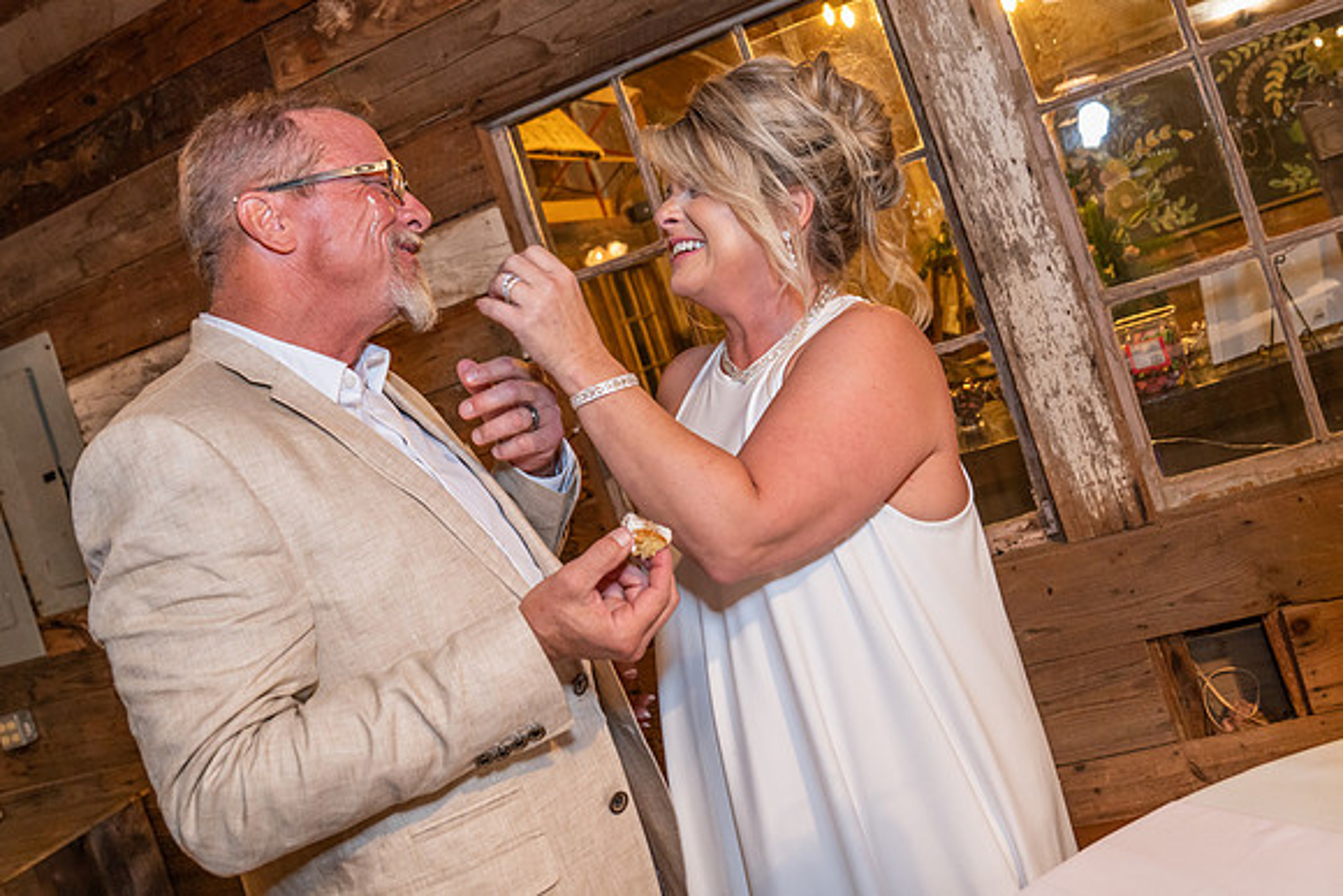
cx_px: 684
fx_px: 1143
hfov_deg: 60.9
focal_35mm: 31
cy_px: 324
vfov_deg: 42.4
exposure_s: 1/60
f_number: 4.5
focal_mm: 24
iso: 1600
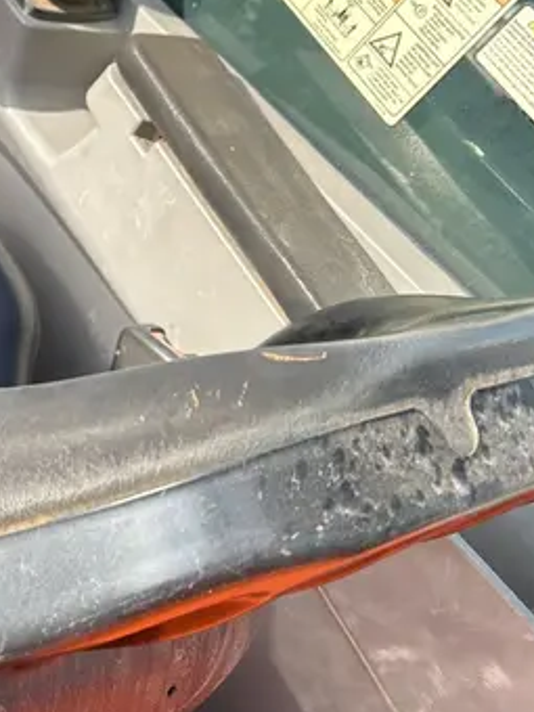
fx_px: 1152
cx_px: -19
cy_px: 110
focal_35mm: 56
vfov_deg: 33.0
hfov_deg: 24.7
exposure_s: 1/820
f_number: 1.5
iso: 50
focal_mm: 5.7
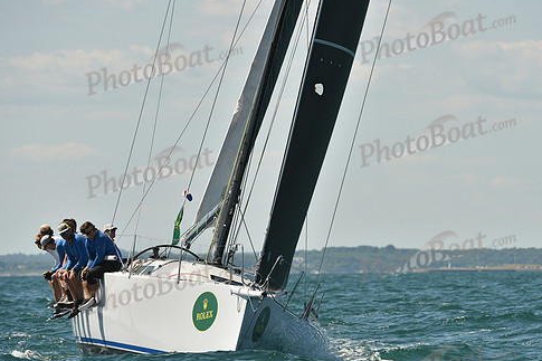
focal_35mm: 407
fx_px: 6125
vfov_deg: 3.4
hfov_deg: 5.1
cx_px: 302
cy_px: 212
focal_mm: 340
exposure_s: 1/1000
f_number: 7.1
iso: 250
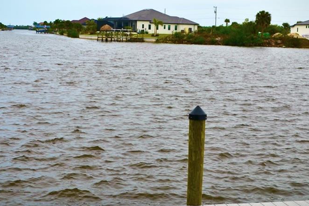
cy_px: 96
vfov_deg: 20.9
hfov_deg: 31.0
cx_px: 146
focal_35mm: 65
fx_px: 558
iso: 100
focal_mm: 28
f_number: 8
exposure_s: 1/250
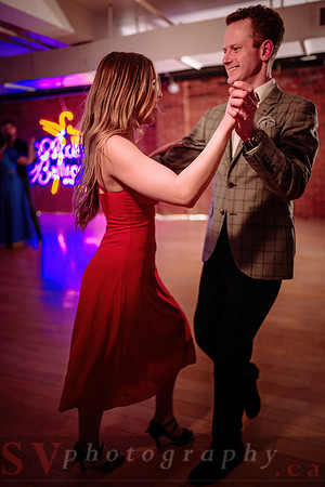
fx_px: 379
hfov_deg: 46.4
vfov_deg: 65.5
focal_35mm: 28
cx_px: 162
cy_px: 244
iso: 2500
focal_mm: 28
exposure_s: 1/320
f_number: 1.4
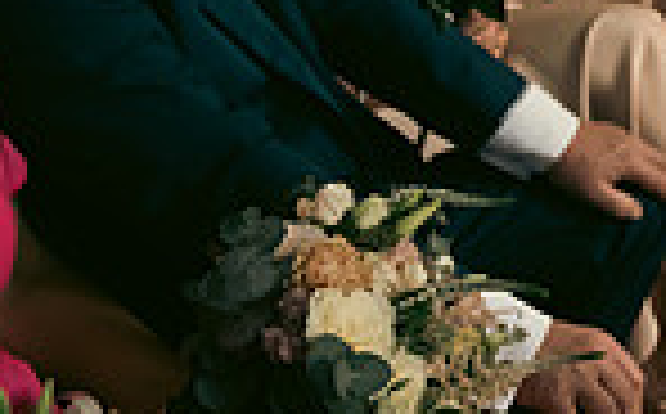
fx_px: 1885
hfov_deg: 16.4
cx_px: 1246
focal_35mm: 104
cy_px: -380
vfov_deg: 11.4
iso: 800
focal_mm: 26
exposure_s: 1/160
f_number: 3.5
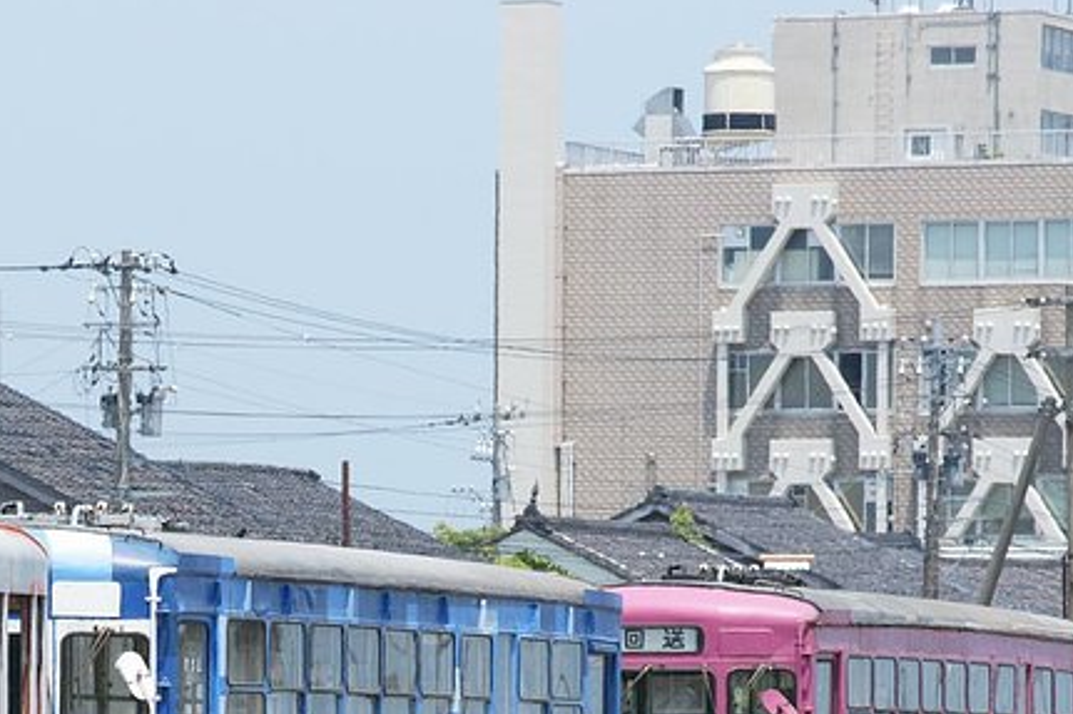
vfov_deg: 4.1
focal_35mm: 333
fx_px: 9921
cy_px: 797
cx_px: 177
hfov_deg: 6.2
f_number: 8
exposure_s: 1/250
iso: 200
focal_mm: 140
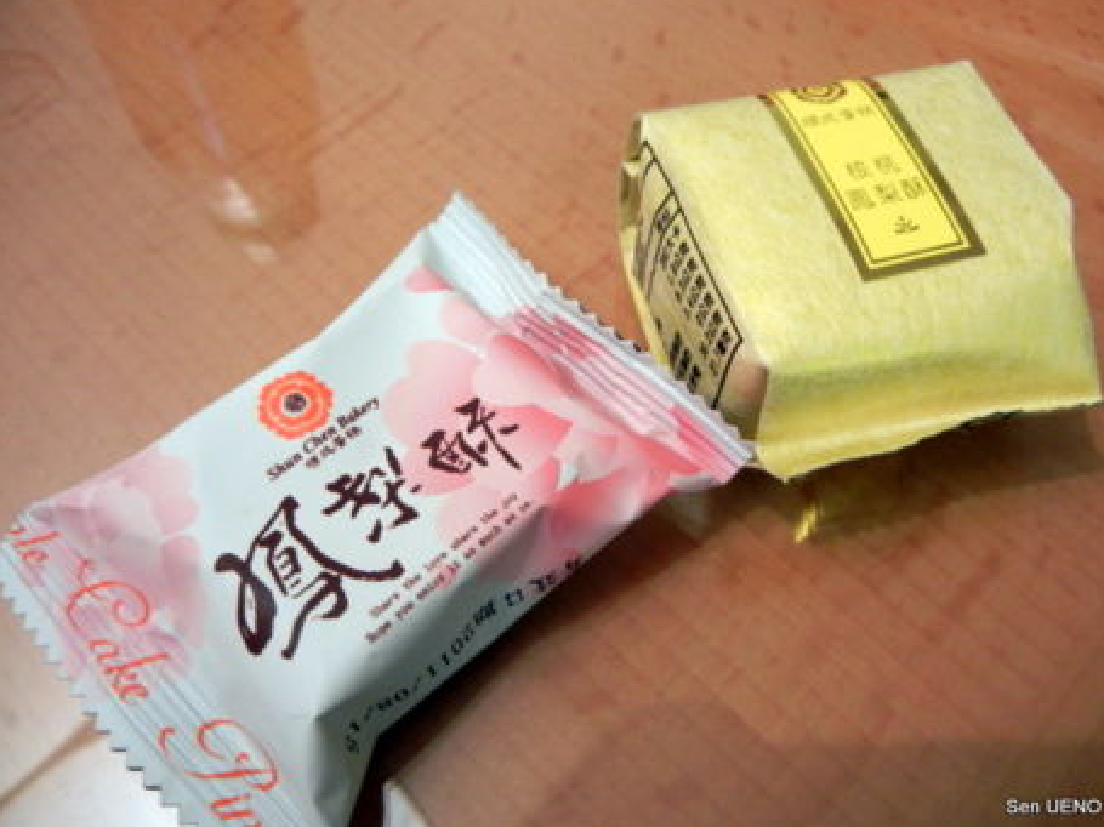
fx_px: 988
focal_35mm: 31
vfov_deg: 45.4
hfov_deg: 58.4
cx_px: 560
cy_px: 414
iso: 400
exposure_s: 1/14.7
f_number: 3.5
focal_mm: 5.4
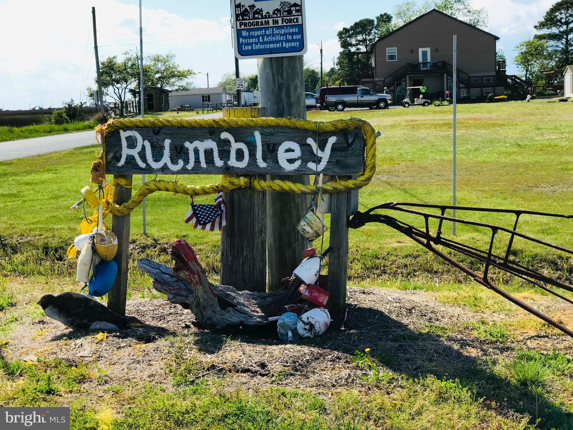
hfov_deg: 33.8
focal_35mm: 57
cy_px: 215
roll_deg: +2.2
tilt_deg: -7.1
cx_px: 286
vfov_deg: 25.7
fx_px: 944
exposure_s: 1/791
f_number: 2.8
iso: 20
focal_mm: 6.6
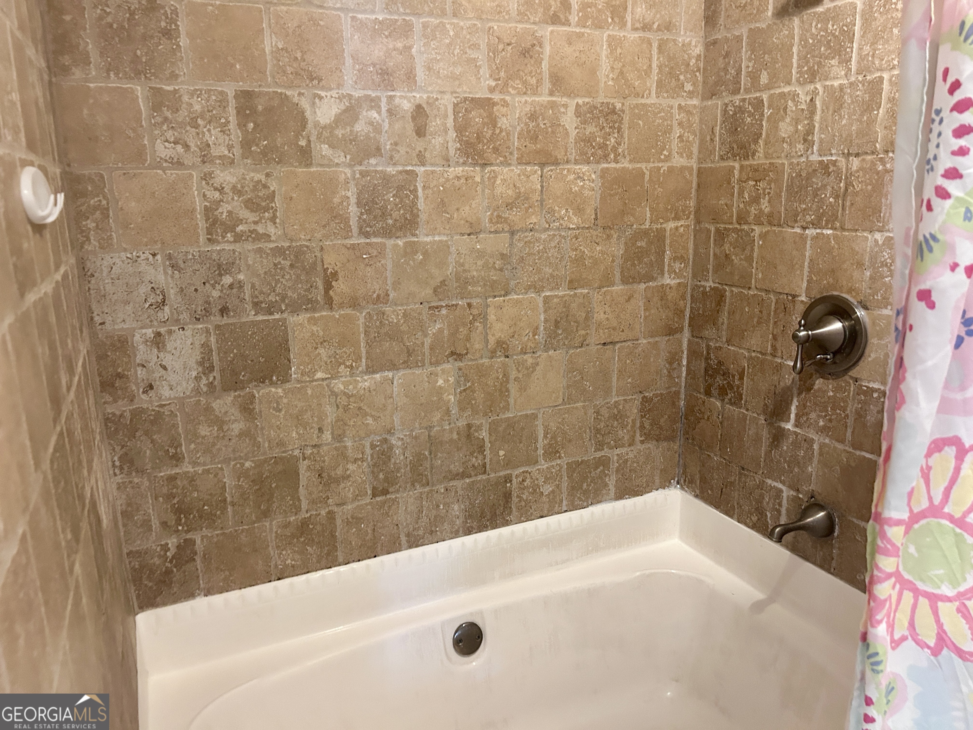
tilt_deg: -12.6
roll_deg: +1.2
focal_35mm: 26
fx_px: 731
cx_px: 486
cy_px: 365
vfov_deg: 53.1
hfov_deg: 67.3
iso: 400
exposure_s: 1/40
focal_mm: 5.7
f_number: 1.5
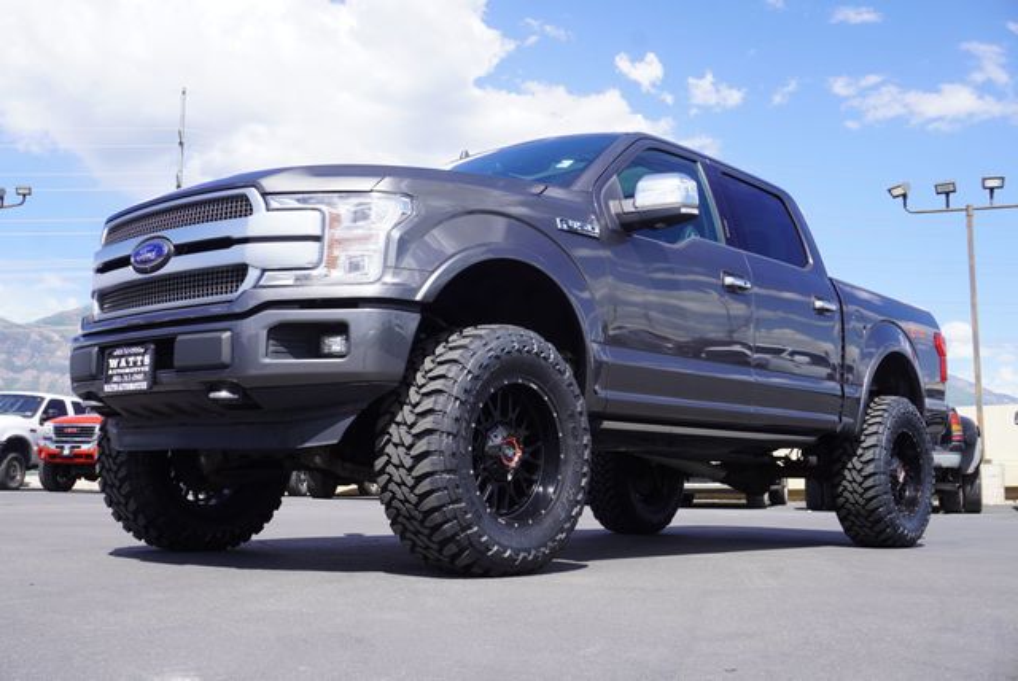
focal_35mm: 39
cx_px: 509
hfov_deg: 49.5
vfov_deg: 34.3
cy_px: 340
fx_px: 1104
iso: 100
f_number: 9
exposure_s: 1/125
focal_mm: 26
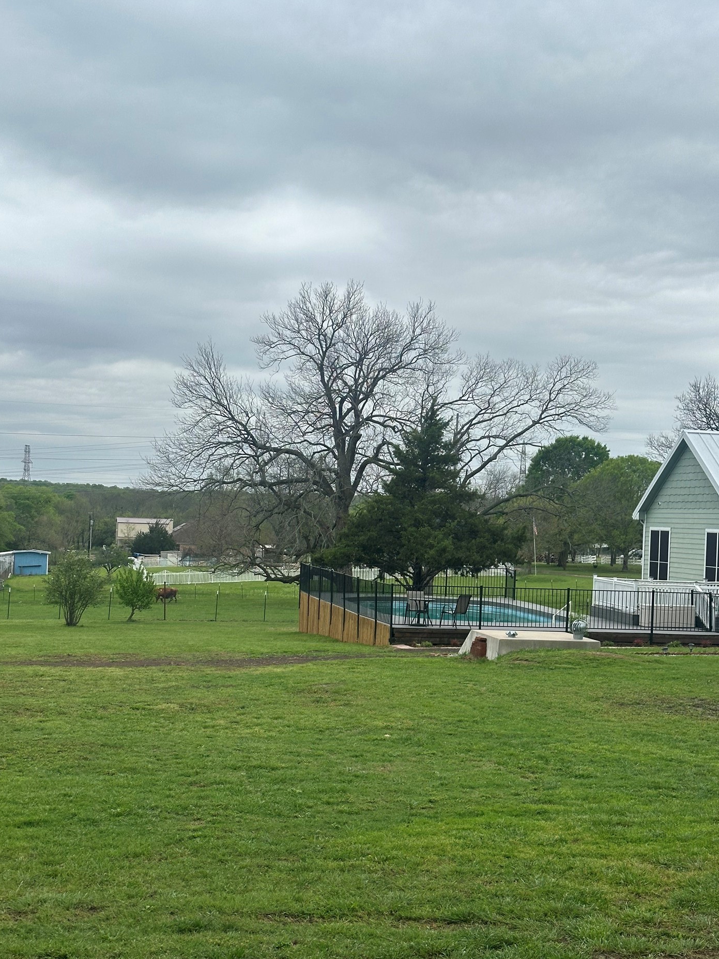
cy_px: 519
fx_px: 1468
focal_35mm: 53
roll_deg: -2.4
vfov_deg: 36.2
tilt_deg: -0.4
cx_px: 385
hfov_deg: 27.5
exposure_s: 1/1590
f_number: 1.78
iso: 64
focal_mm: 6.86
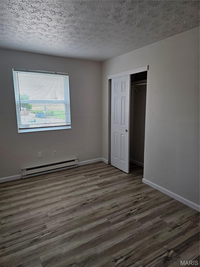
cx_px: 100
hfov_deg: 58.9
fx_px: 177
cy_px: 134
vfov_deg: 73.9
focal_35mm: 23
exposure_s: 1/207
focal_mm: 6.3
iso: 125
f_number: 1.7
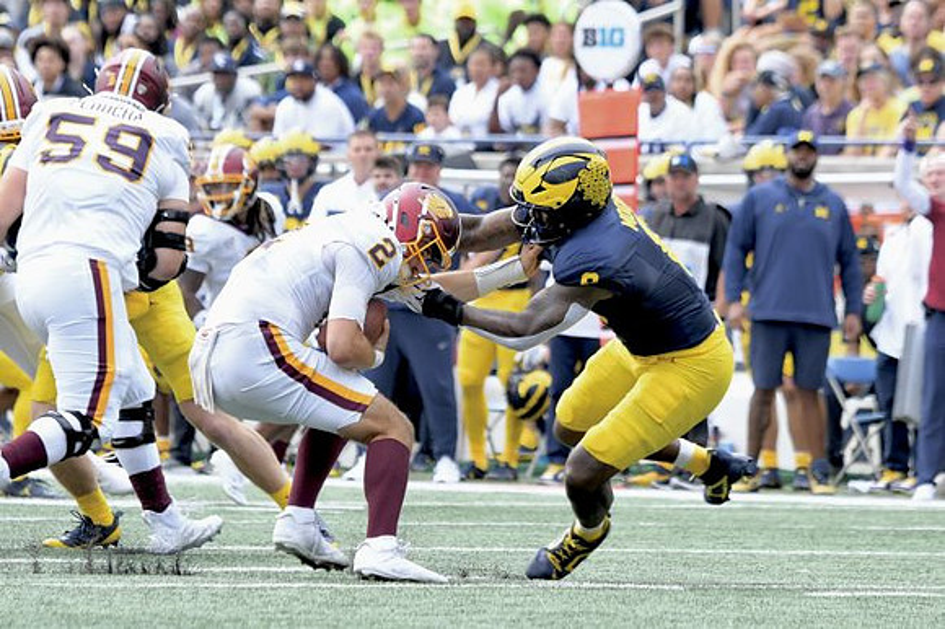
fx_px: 9838
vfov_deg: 3.7
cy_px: 314
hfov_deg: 5.5
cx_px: 472
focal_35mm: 375
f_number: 5.6
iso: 800
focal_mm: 250
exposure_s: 1/1000
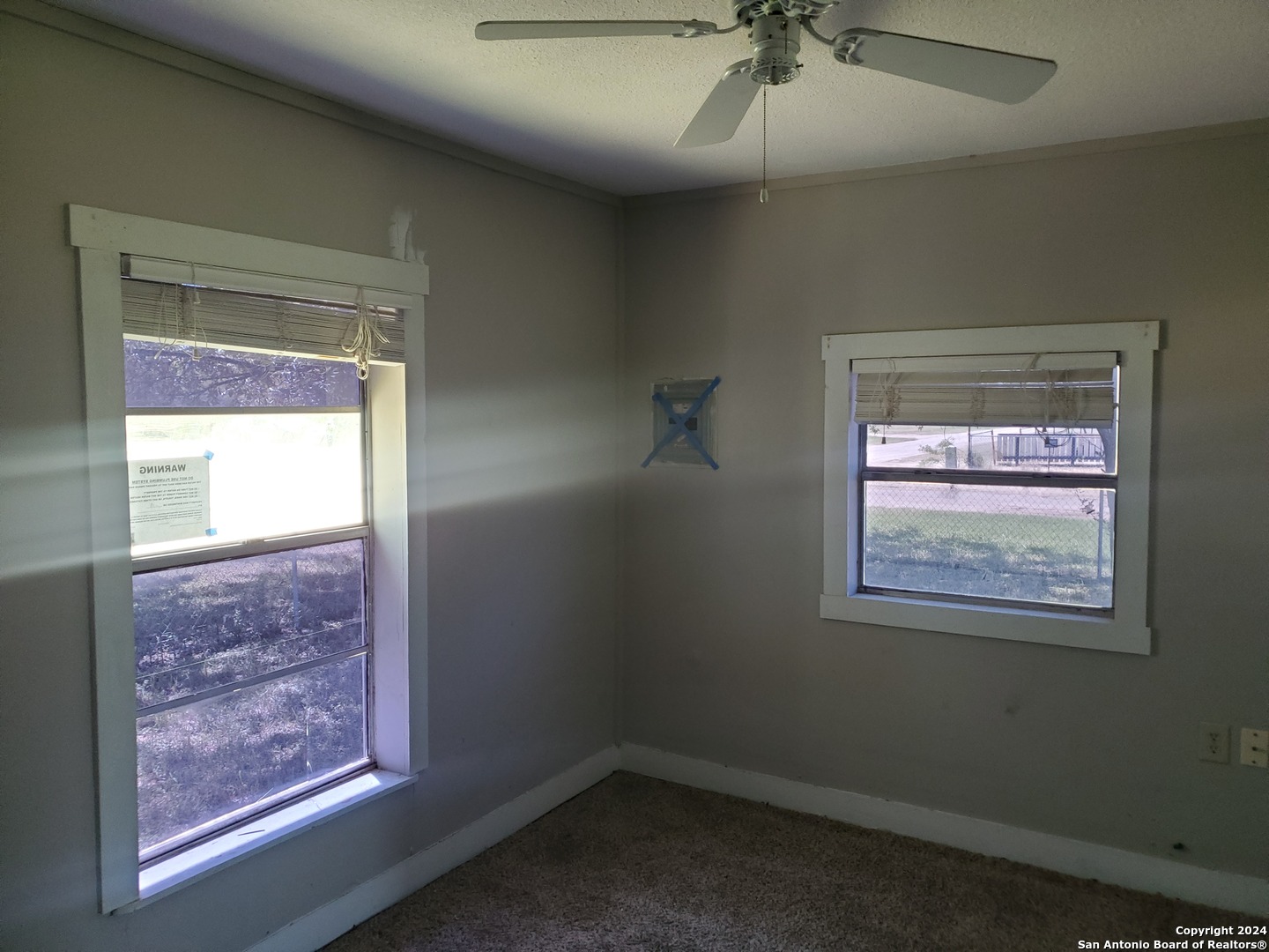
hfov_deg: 67.3
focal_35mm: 26
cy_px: 476
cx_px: 634
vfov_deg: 53.1
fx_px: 953
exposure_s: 1/83
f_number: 1.5
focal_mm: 4.3
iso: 160
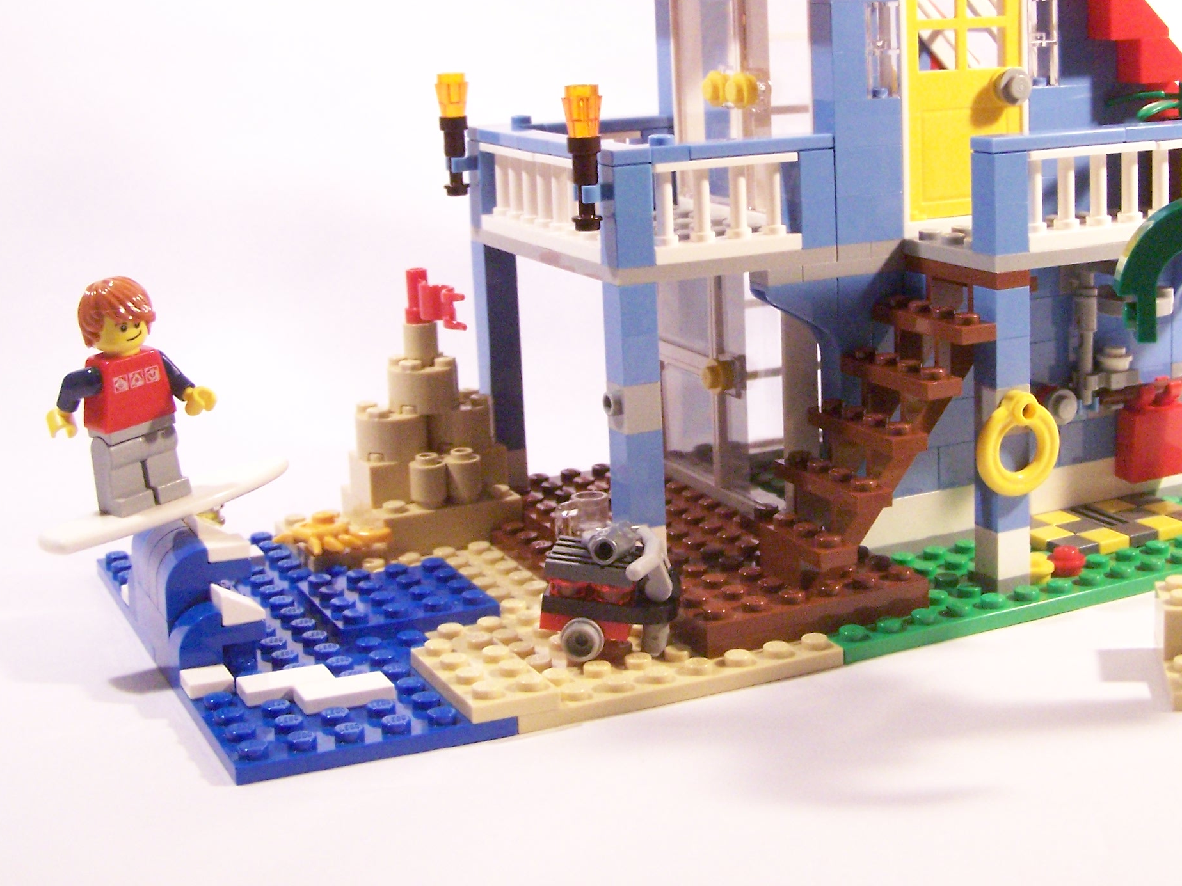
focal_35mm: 53
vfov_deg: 27.3
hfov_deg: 35.9
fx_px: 1810
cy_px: 276
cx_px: 775
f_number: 3.6
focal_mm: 6.3
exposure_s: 1/30
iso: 400
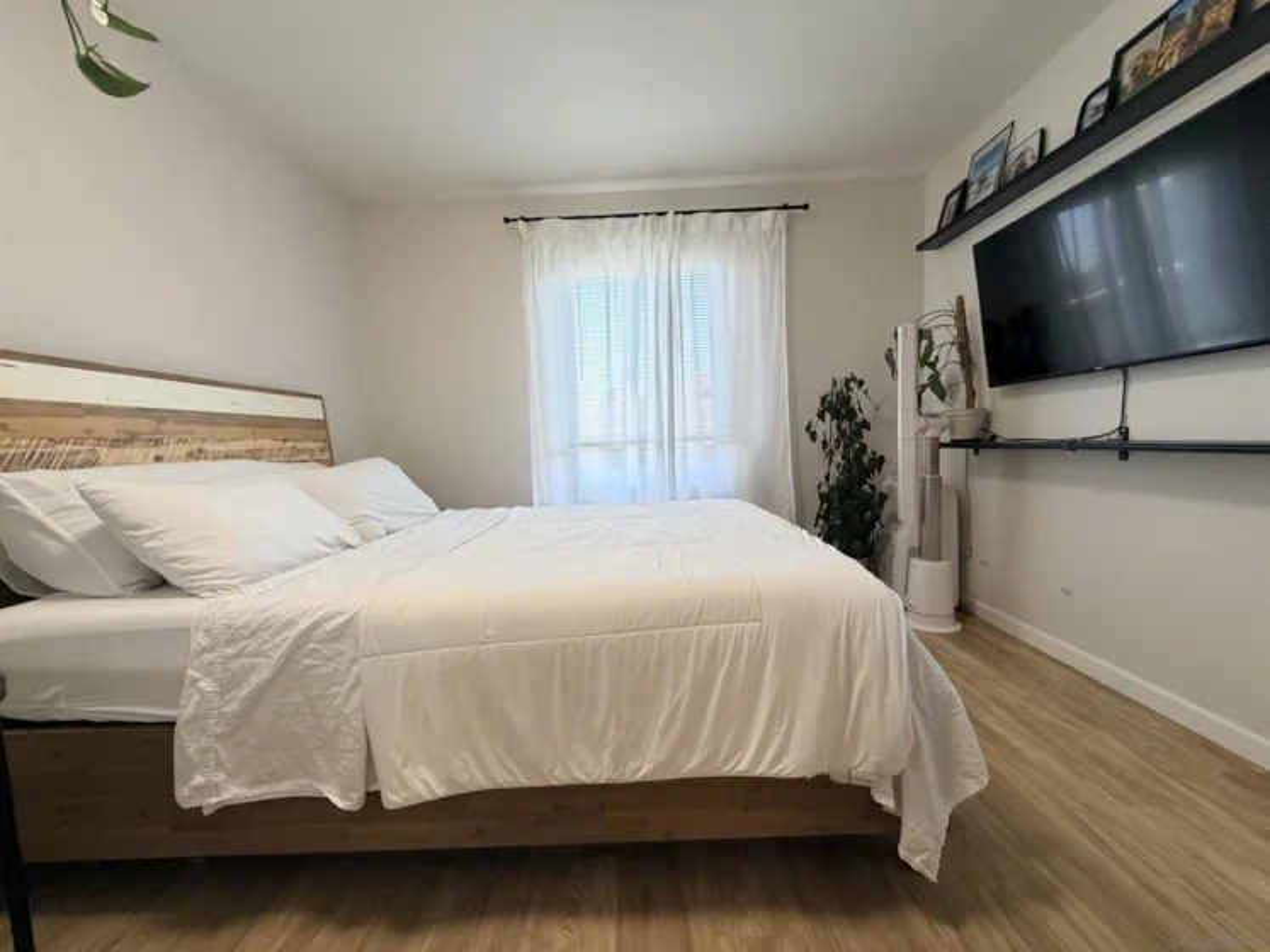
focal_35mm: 14
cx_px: 635
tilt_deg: -4.3
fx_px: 514
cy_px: 476
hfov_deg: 102.1
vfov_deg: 85.7
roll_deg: +1.6
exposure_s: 1/120
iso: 200
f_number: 2.2
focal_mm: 2.22
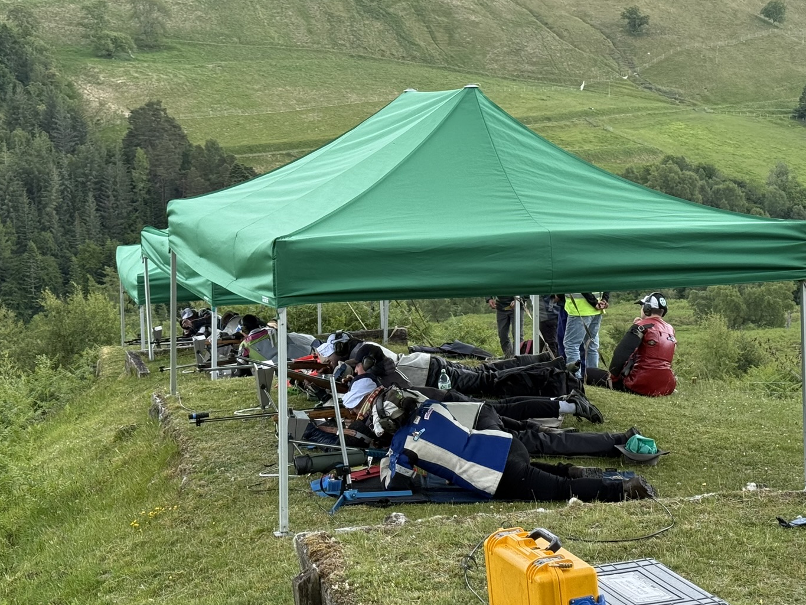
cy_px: 200
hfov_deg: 27.0
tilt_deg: -5.8
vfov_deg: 20.4
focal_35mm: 72
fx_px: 1677
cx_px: 373
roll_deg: +0.7
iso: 100
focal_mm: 6.76
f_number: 1.78
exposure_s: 1/1013
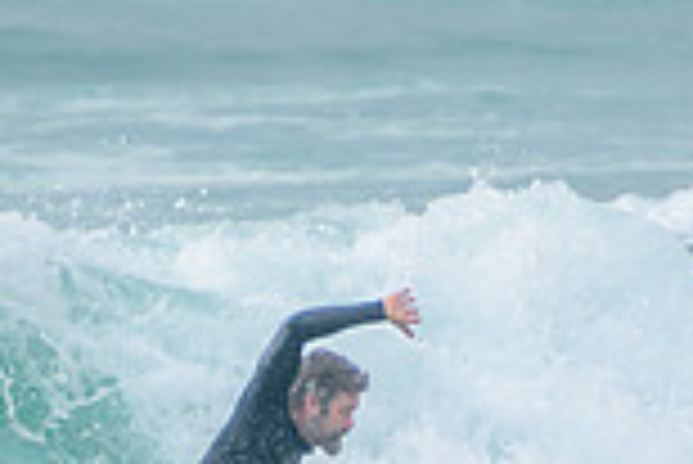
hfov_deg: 0.9
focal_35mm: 2264
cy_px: 660
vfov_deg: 0.6
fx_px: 43622
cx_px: 225
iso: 400
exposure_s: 1/2000
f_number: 5.6
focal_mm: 400
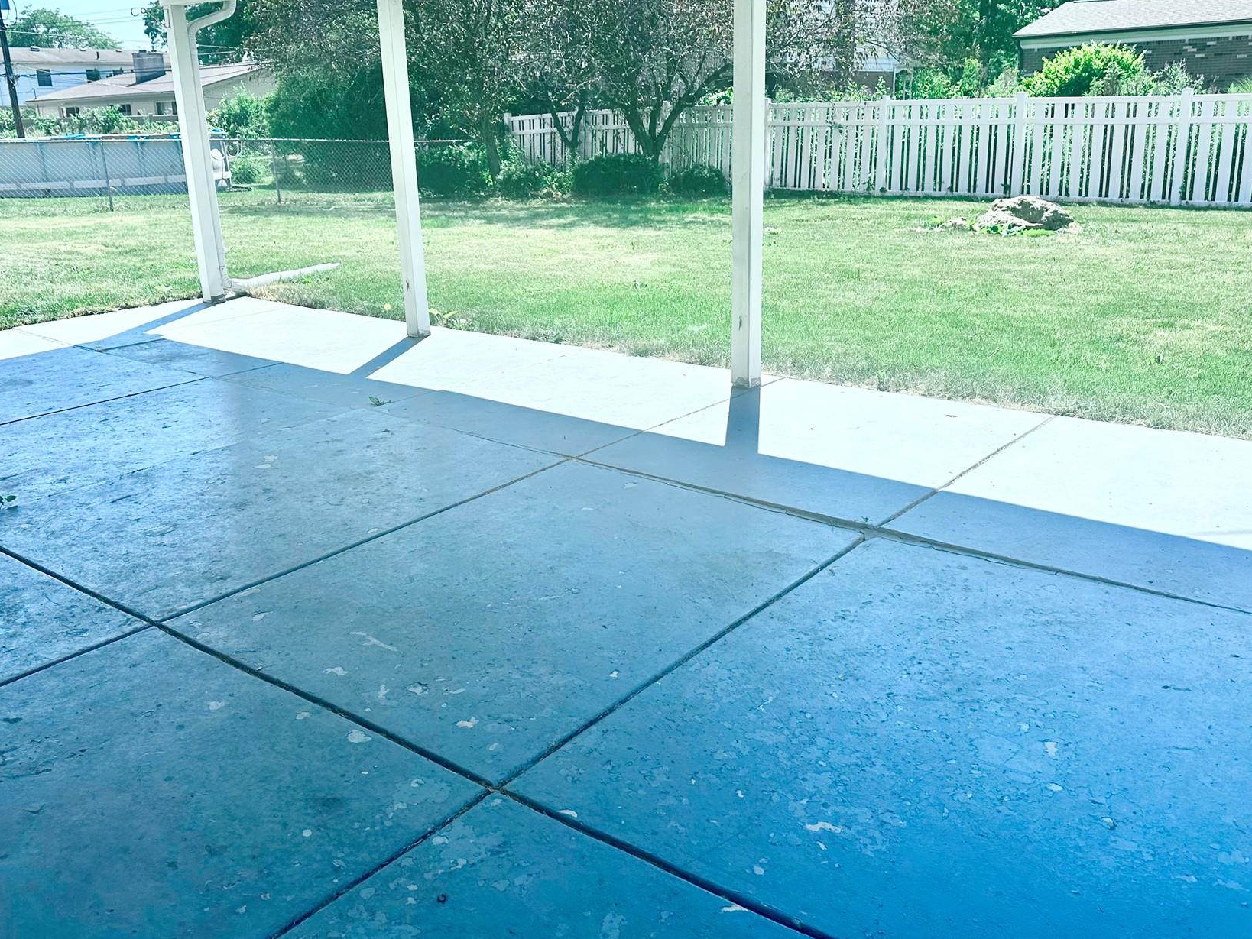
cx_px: 626
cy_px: 424
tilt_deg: -15.9
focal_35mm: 30
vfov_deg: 46.7
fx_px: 1085
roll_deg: +1.3
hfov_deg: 60.0
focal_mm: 6.86
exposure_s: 1/2469
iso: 80
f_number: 1.78
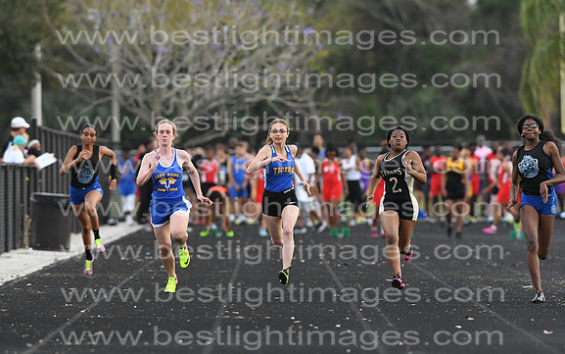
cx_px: 282
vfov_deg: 2.9
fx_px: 7101
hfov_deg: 4.6
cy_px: 188
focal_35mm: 461
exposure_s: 1/1600
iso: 1600
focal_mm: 300
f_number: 4
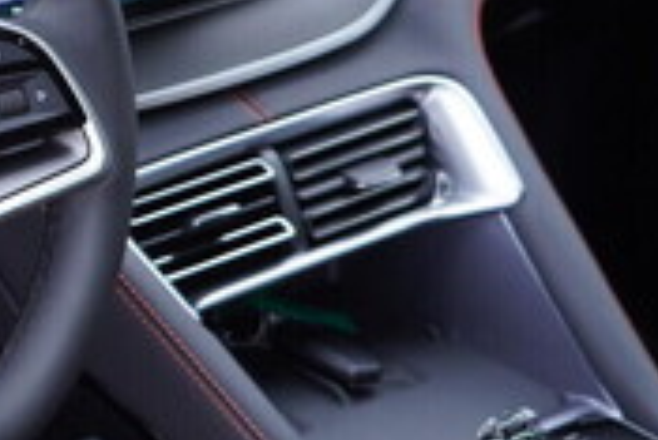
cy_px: 51
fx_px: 2067
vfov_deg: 12.1
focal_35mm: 113
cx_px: -207
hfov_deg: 17.0
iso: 160
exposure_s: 1/40
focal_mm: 24
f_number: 2.8
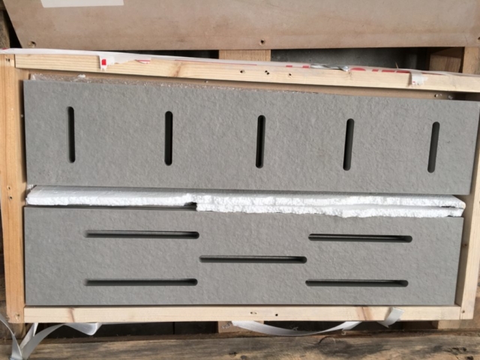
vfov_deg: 48.2
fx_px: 402
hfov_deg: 61.7
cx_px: 240
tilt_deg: -78.6
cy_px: 180
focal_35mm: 29
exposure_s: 1/50
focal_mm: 4.15
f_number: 2.2
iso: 25
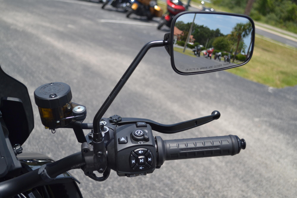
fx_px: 322
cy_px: 99
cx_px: 148
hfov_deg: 49.6
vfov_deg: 34.2
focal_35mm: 39
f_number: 4.2
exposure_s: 1/640
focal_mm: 26
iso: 100
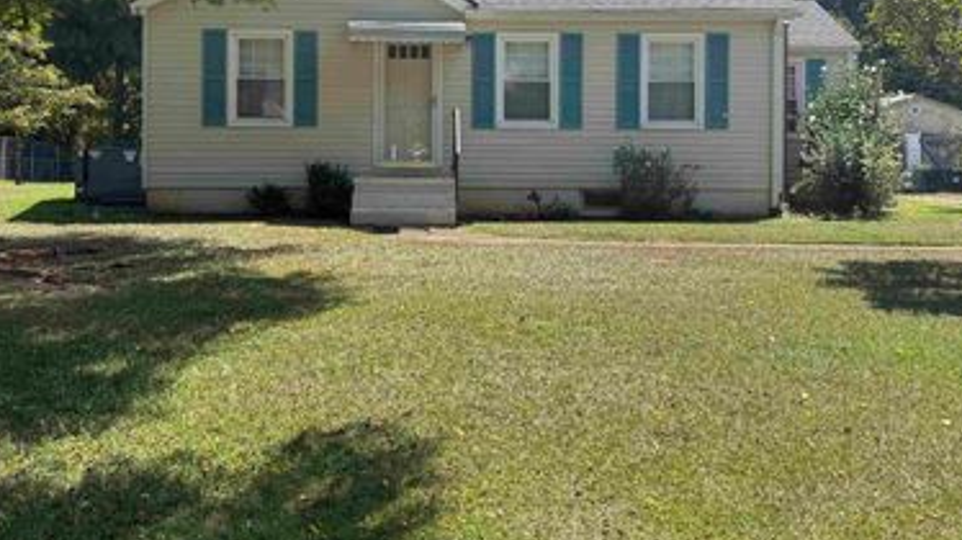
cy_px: 132
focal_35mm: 35
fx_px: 892
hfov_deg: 56.6
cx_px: 450
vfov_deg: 33.0
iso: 100
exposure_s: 1/2703
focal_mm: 6.76
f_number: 1.78
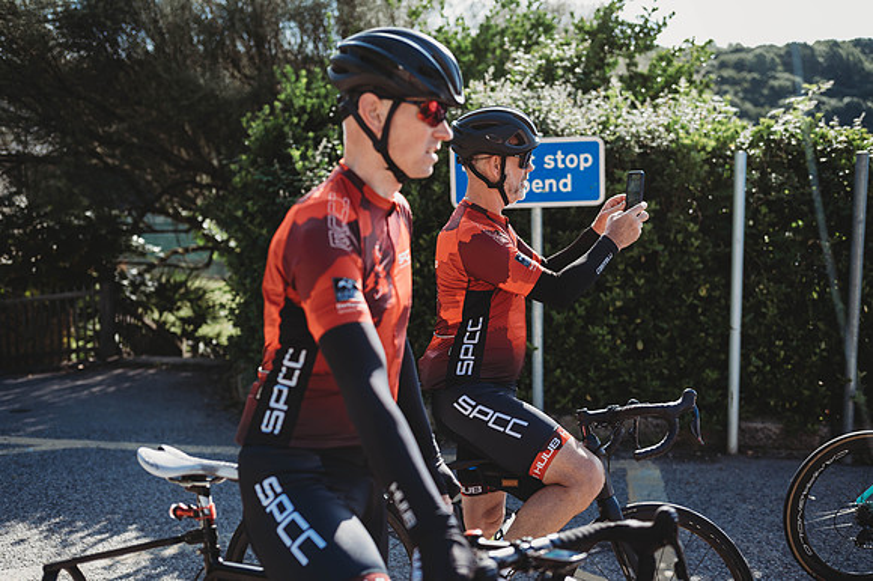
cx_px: 436
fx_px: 969
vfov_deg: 33.4
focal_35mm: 40
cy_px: 290
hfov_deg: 48.5
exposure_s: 1/640
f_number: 2.5
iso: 100
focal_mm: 40
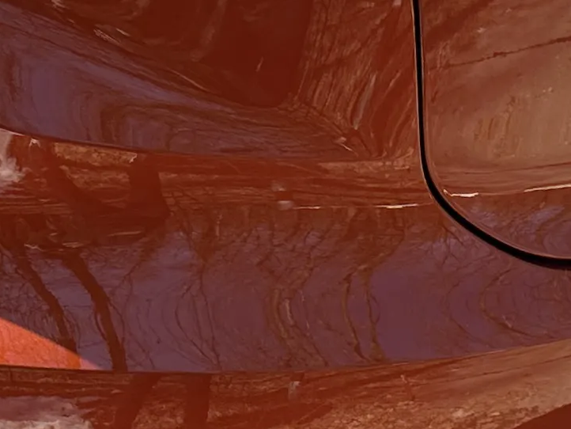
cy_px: 6
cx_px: 21
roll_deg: -3.8
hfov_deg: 14.5
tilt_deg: -12.9
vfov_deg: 11.0
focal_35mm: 134
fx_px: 2211
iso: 80
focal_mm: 6.86
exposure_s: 1/1339
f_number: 1.78
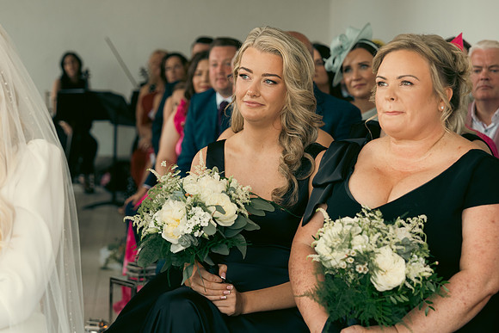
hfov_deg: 19.5
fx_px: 1456
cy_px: 166
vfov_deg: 13.0
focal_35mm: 105
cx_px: 250
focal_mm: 70
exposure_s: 1/160
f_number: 3.5
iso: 400
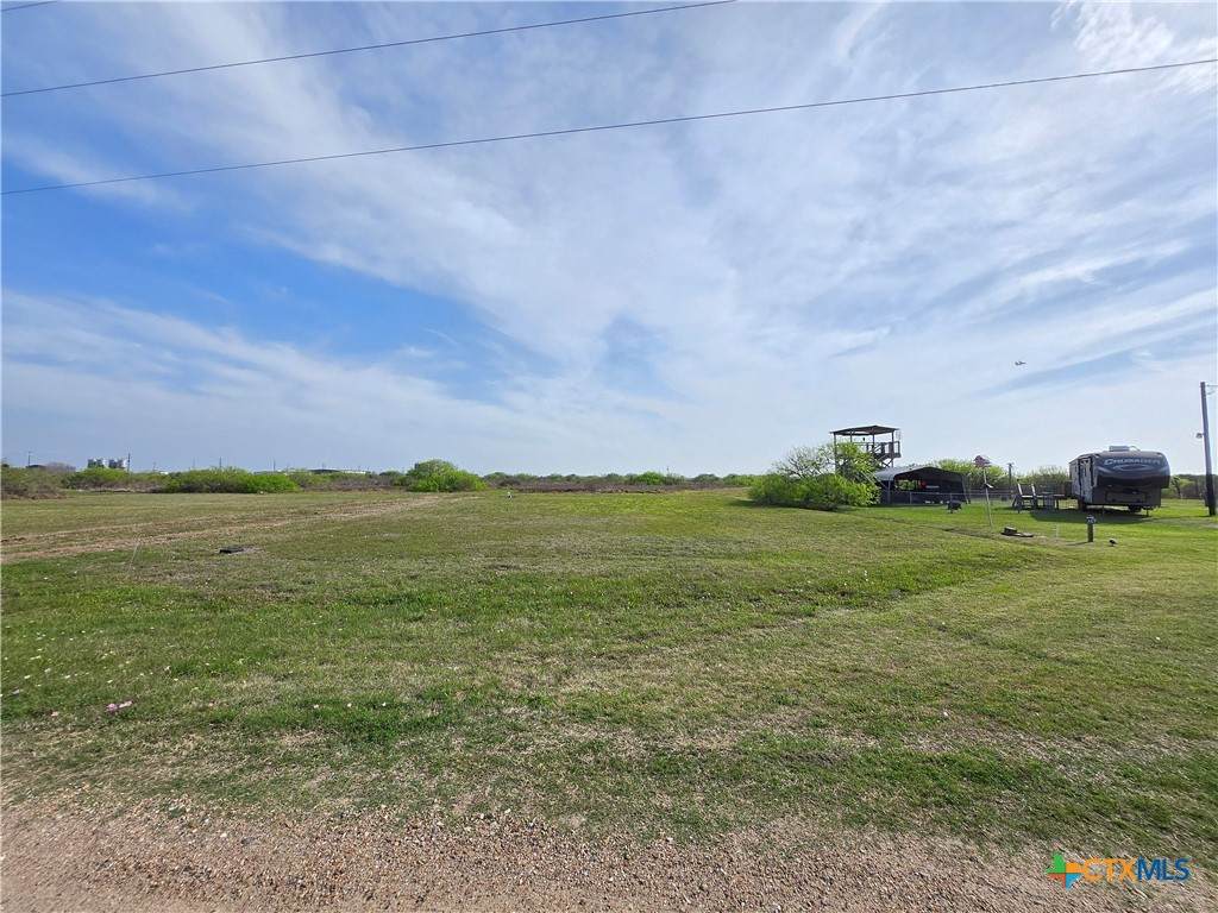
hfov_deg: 106.2
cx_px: 609
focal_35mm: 13
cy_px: 456
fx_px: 457
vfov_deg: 89.9
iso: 25
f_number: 2.2
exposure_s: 1/1189
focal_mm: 1.7
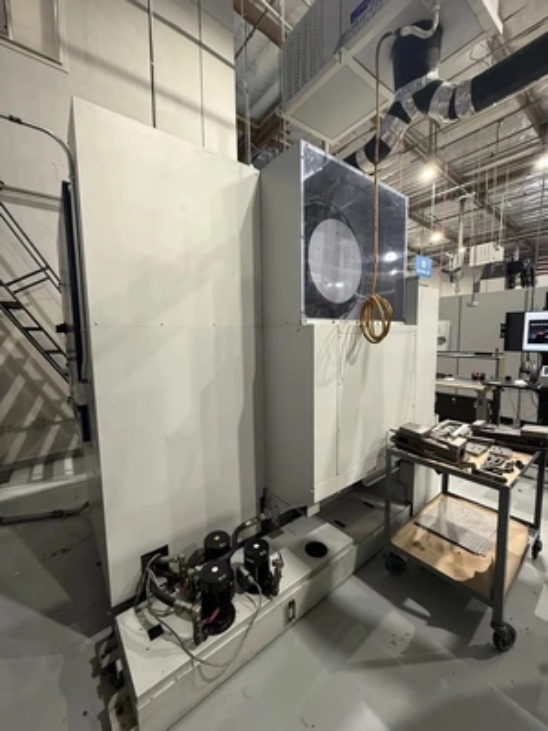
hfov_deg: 85.7
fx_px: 296
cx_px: 274
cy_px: 366
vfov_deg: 102.1
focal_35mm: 14
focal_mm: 2.22
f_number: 2.2
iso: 200
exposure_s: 1/60
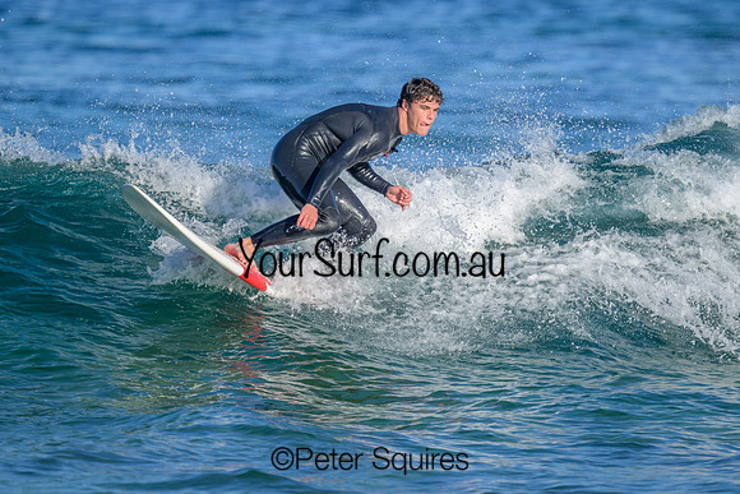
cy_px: 182
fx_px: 20756
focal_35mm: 1010
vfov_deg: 1.4
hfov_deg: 2.0
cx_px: 467
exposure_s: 1/2000
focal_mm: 800
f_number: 6.3
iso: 280
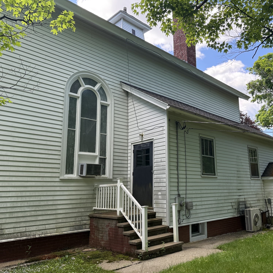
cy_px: 136
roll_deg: +0.9
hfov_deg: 55.0
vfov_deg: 55.6
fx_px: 259
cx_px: 169
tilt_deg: +13.4
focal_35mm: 29
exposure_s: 1/598
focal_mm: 6.76
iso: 100
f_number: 1.78
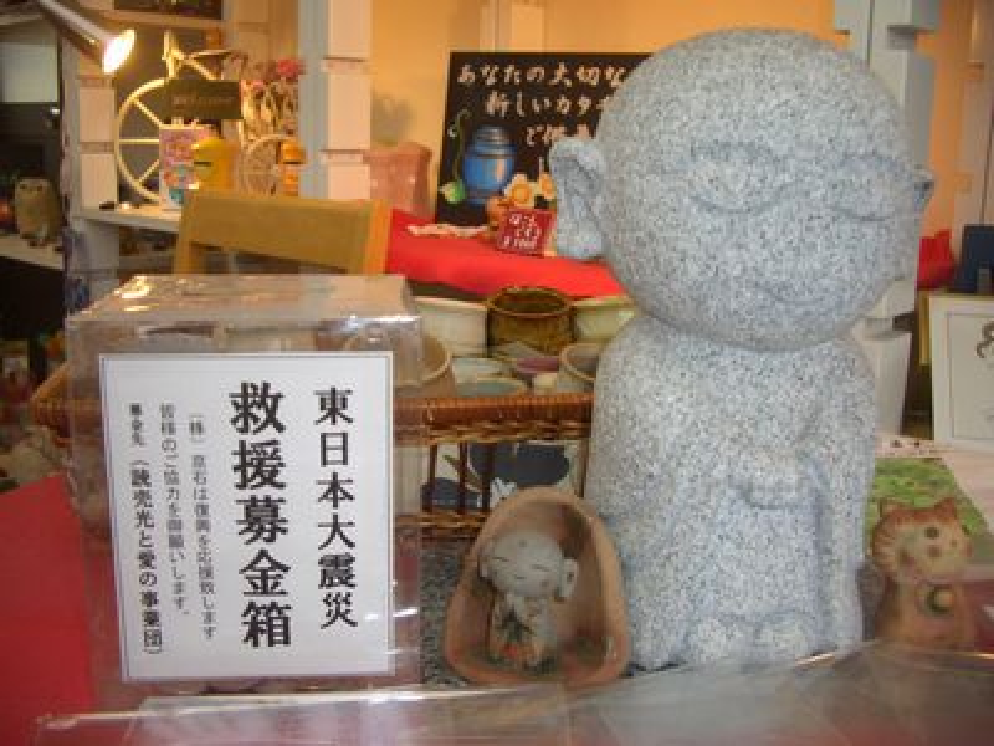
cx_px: 497
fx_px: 1005
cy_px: 373
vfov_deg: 40.7
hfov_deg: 52.6
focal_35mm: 35
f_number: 2.6
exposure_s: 1/60
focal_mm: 5.8
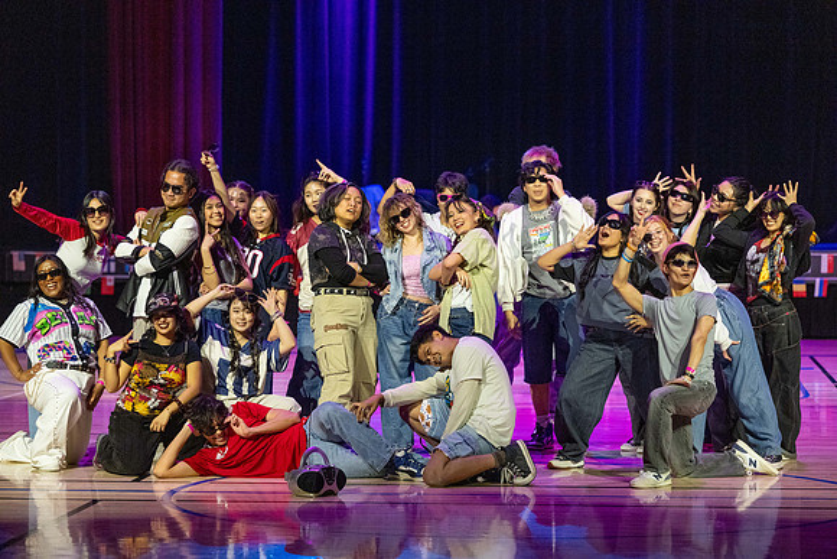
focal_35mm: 110
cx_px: 418
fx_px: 2558
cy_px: 280
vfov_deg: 12.5
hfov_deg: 18.6
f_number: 3.2
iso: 4000
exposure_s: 1/160
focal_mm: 110
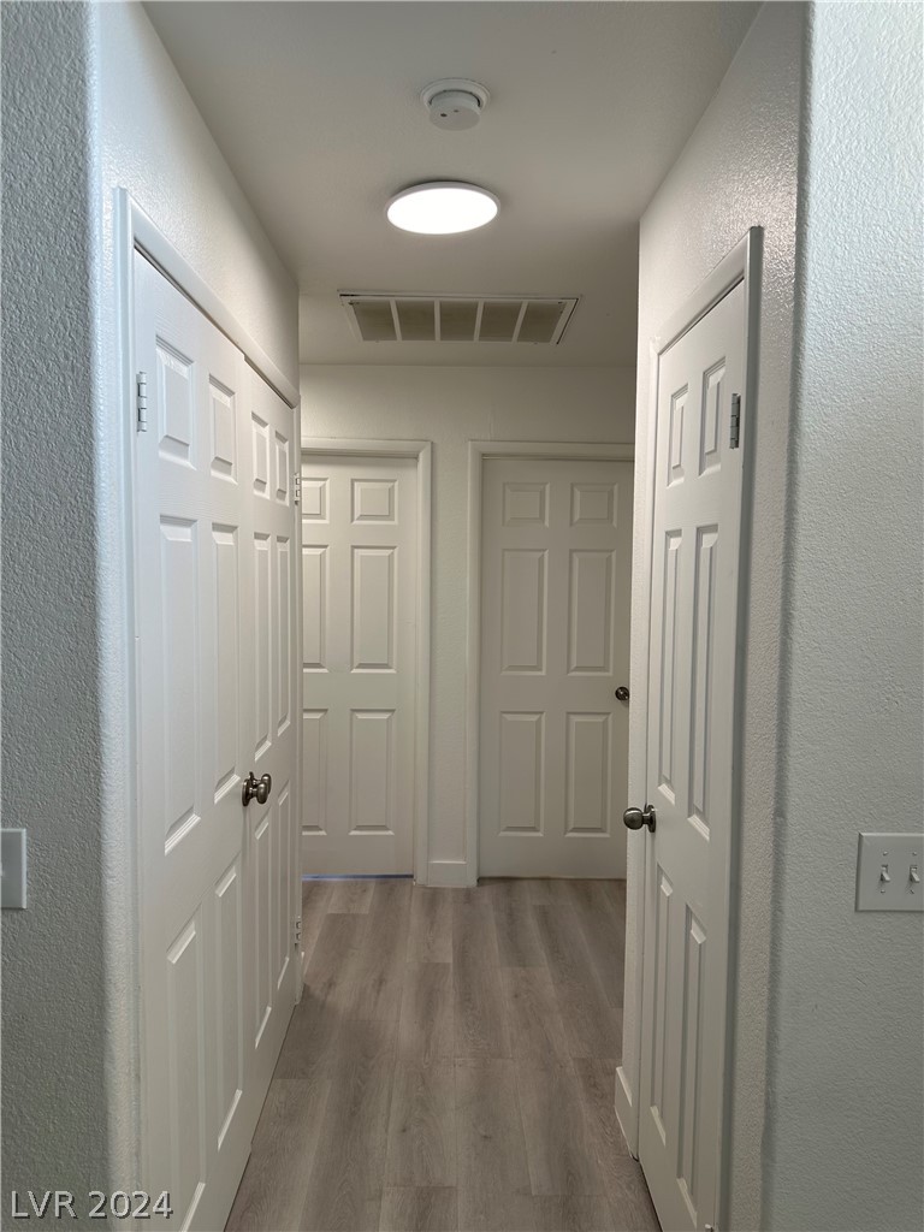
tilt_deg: -3.4
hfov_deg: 56.8
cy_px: 616
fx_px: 854
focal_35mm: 24
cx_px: 462
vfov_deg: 71.6
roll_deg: -0.9
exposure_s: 1/121
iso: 64
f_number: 1.78
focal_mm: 6.86
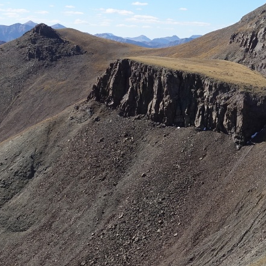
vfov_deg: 19.5
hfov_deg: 18.3
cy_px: 97
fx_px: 774
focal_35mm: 89
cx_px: 337
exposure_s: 1/400
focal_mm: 10.7
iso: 125
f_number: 5.6
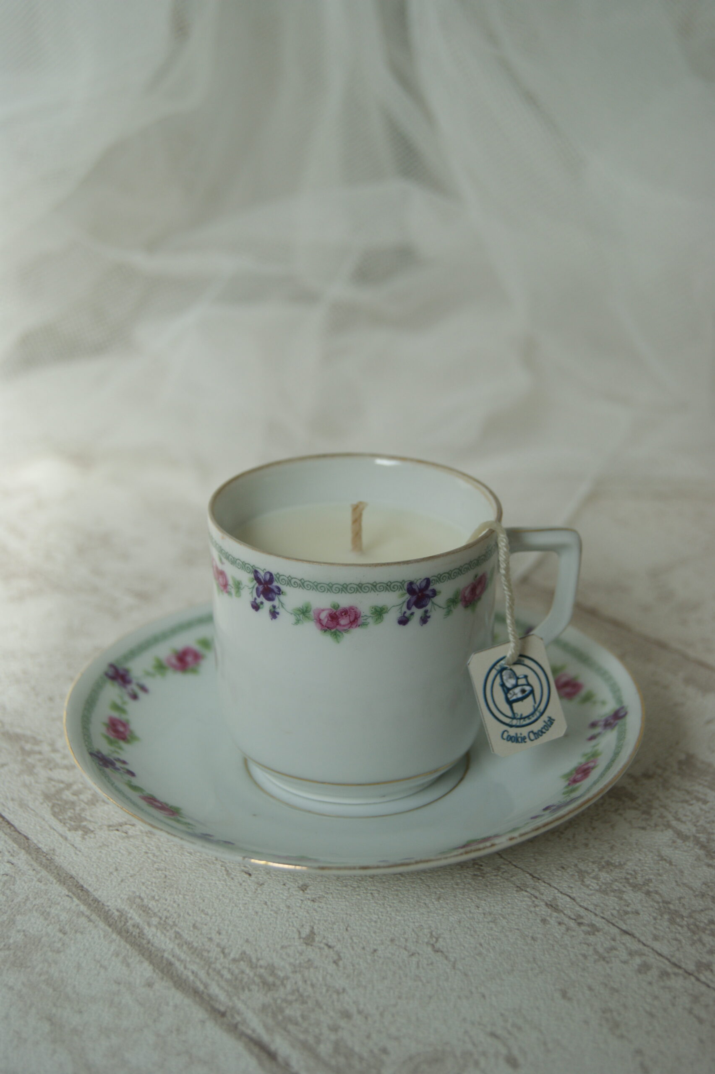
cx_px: 358
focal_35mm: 60
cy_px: 537
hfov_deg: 22.6
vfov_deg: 33.4
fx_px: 1789
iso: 125
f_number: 5
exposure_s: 1/60
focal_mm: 40
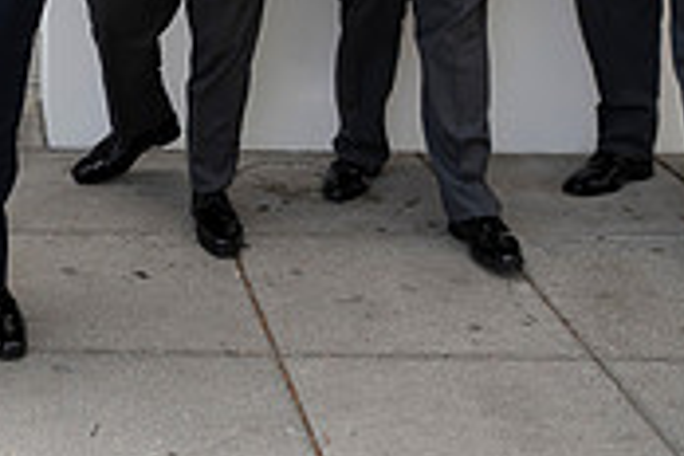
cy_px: -189
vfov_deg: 15.9
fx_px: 1520
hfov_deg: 23.3
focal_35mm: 80
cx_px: -134
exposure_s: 1/250
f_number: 2.8
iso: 50
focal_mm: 24
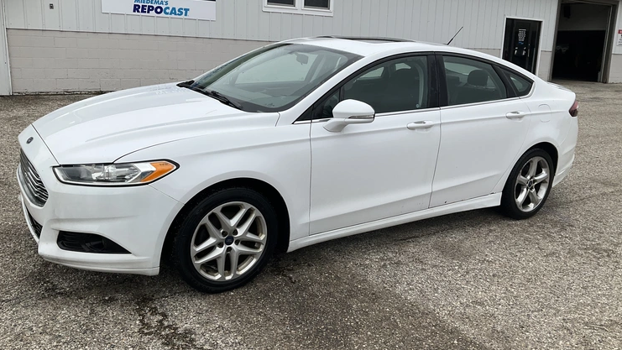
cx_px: 313
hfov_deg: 61.0
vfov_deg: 36.6
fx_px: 528
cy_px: 156
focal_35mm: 32
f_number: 1.8
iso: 25
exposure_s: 1/1984
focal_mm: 3
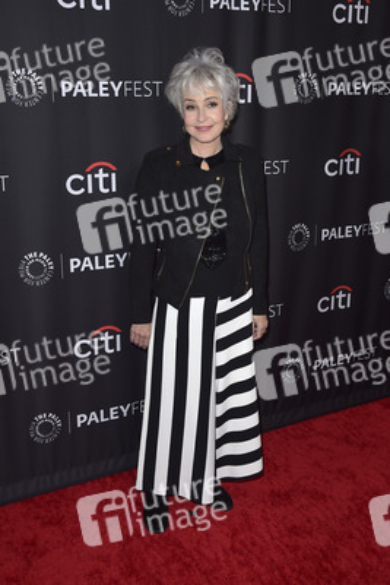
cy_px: 292
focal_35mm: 36
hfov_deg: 36.9
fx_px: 584
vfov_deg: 53.1
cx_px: 195
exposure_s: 1/200
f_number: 6.3
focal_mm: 36
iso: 320
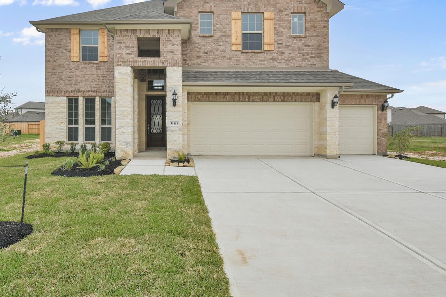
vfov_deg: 59.1
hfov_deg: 80.3
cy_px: 123
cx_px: 179
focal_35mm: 21
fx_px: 260
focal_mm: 10
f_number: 8
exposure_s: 1/640
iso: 400
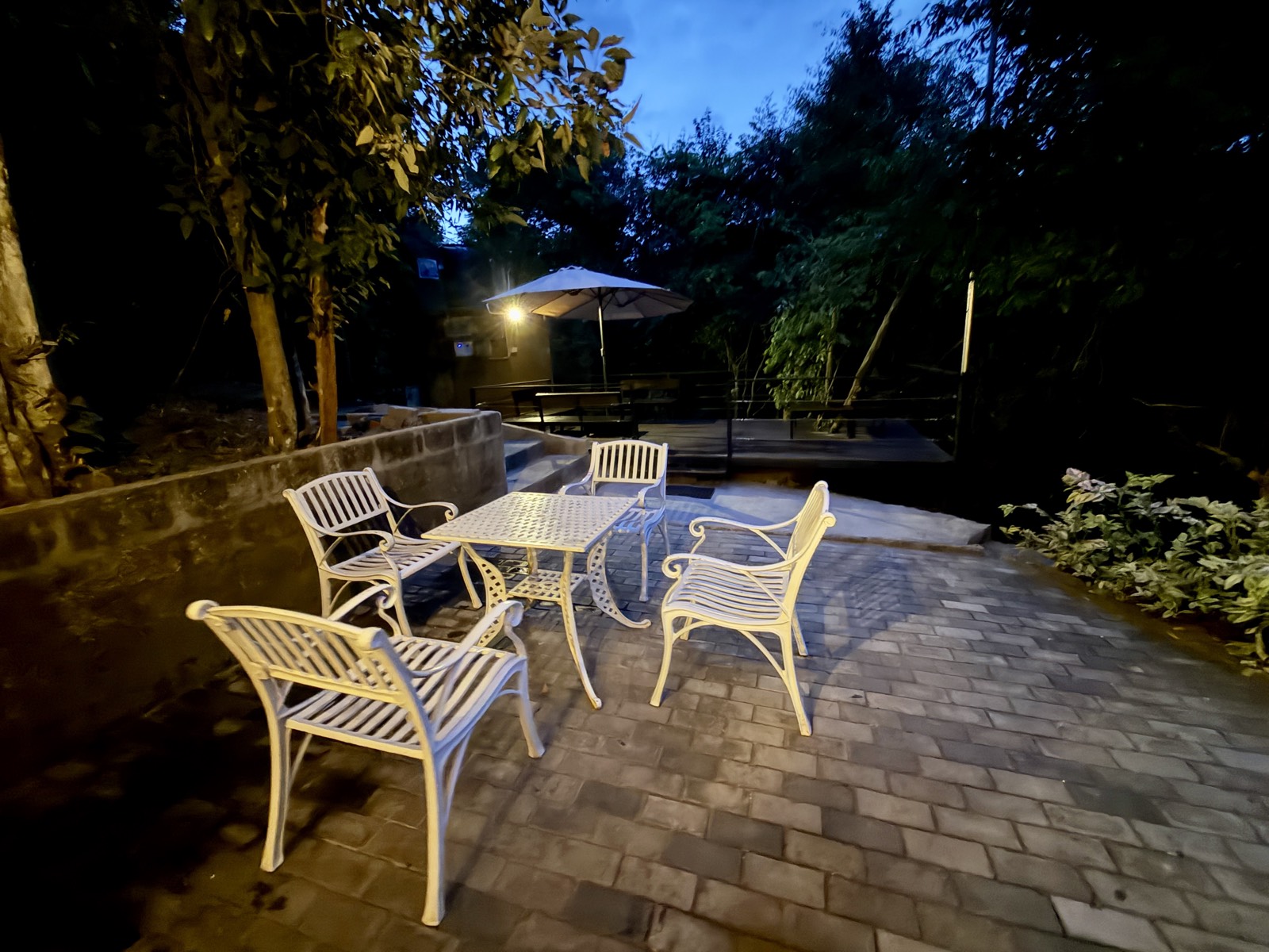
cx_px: 634
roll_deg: +2.4
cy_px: 476
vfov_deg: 85.7
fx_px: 513
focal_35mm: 14
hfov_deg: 102.1
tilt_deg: -12.4
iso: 1250
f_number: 2.2
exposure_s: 1/8
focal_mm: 2.22
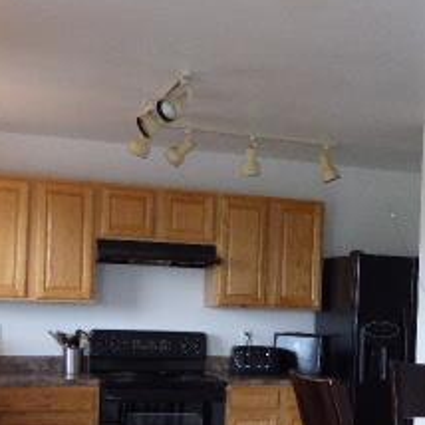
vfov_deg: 25.8
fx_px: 917
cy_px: 324
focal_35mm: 66
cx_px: 375
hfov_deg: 25.4
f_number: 3.3
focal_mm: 4.3
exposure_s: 1/60
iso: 320
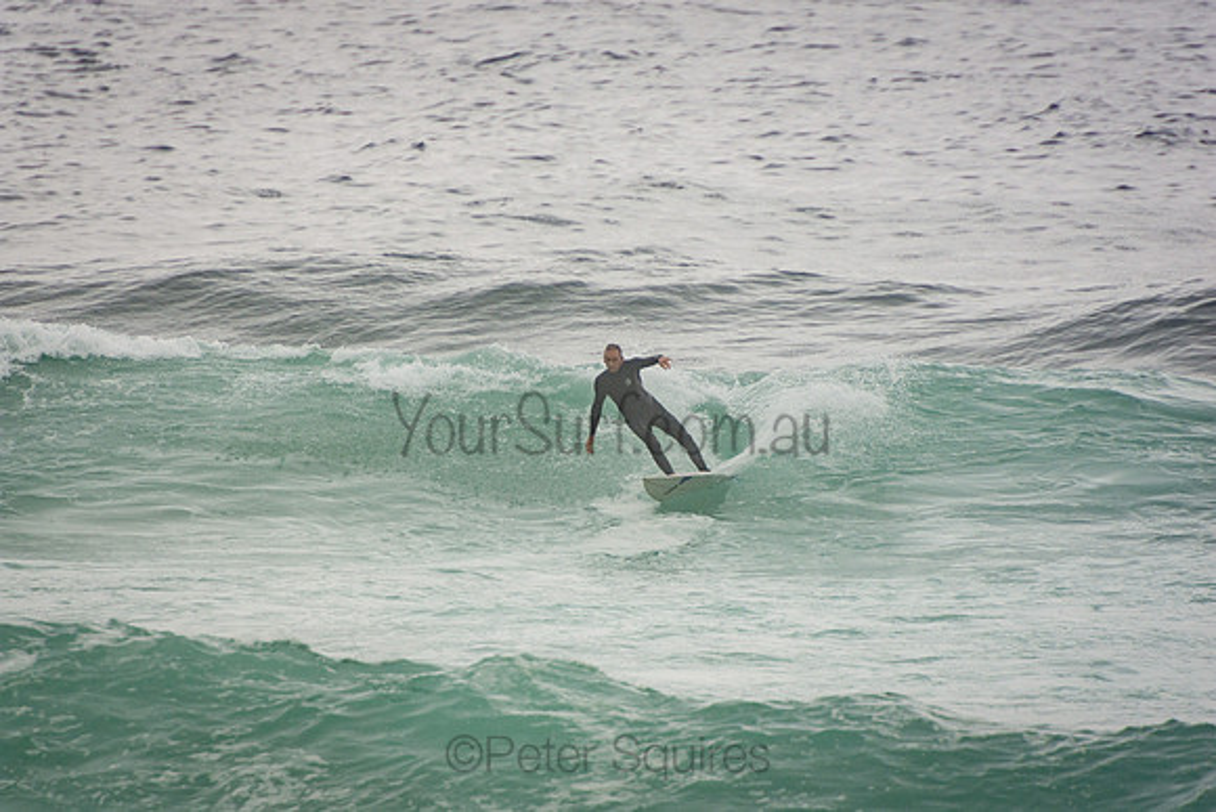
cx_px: 608
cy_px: 406
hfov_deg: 3.4
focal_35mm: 600
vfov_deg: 2.3
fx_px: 20270
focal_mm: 400
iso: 280
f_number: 5.6
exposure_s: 1/1250
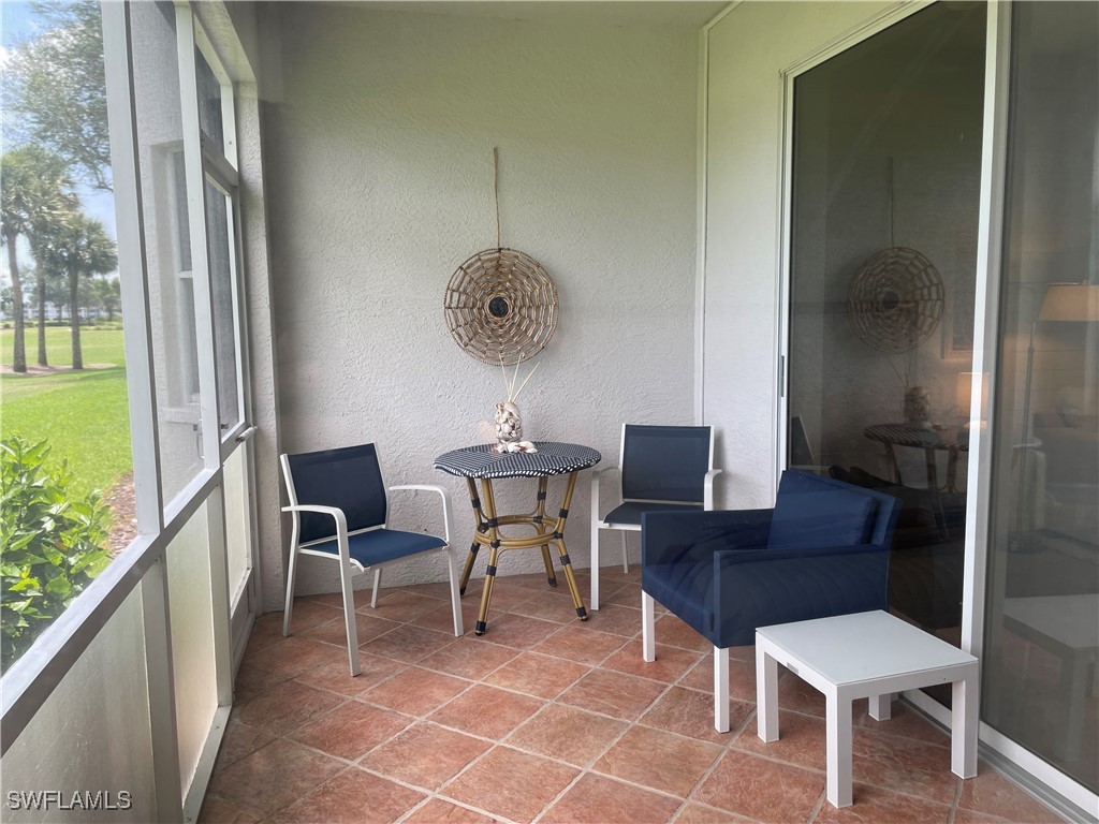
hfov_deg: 67.3
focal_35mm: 26
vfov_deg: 53.1
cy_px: 412
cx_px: 550
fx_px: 825
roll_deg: +0.8
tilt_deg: -6.5
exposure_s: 1/121
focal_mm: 4.2
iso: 40
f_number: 1.6
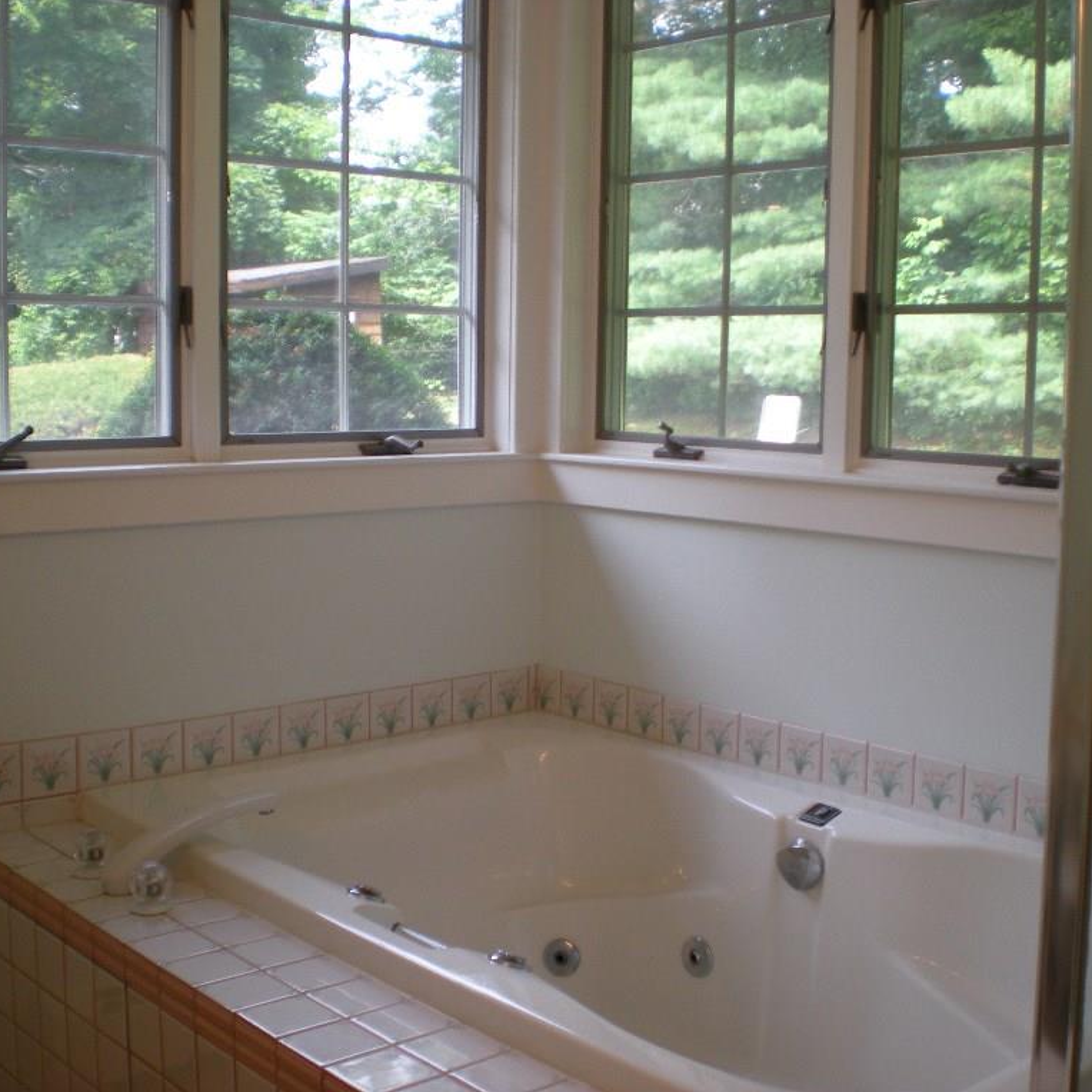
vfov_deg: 37.6
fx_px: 1606
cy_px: 545
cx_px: 579
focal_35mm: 45
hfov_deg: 37.5
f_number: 3.1
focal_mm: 6.3
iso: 123
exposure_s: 1/58
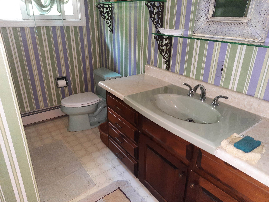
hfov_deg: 69.4
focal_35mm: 25
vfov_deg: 54.9
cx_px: 134
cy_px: 101
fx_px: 194
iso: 320
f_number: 2
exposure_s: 1/24
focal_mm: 4.6
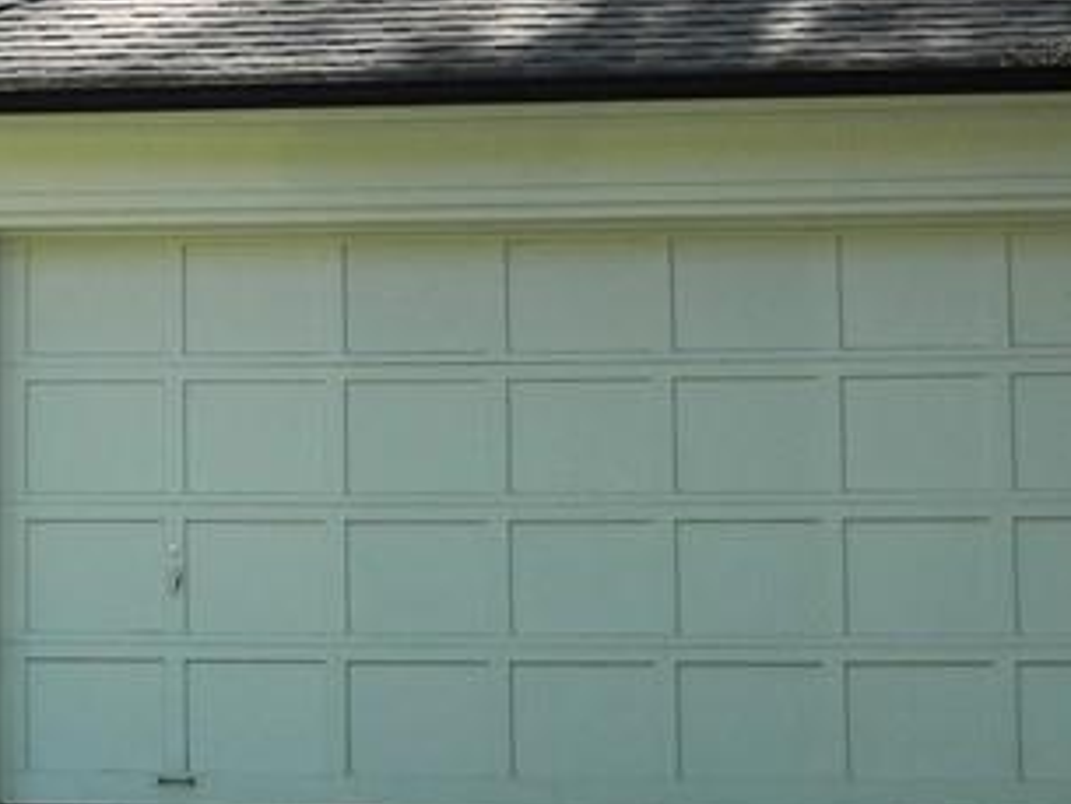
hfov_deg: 18.0
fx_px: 3219
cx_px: -179
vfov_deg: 14.2
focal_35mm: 104
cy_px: 404
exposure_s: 1/160
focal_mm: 5.6
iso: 80
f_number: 3.2
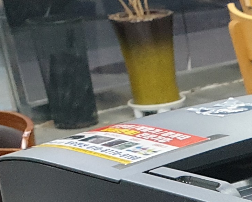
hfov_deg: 13.1
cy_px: 455
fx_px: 992
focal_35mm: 133
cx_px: 449
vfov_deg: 10.3
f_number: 2.4
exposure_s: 1/60
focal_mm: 4.3
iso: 250
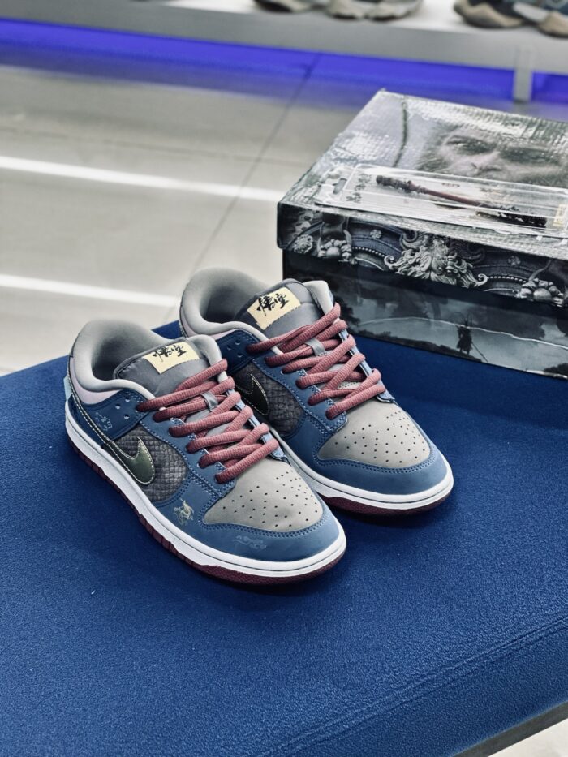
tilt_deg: -33.7
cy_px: 378
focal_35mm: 77
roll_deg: +0.6
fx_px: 1684
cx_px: 284
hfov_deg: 19.1
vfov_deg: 25.3
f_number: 2.8
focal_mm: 9
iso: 250
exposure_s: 1/100
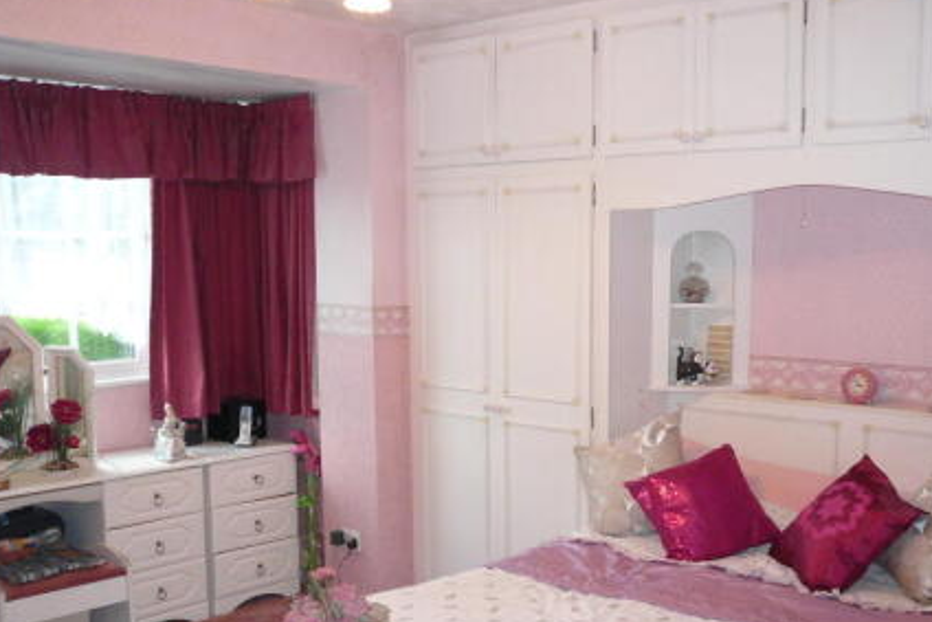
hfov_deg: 48.2
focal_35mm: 40
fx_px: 1036
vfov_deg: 33.2
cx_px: 544
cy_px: 412
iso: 200
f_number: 2.8
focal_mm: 4.6
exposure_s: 1/30
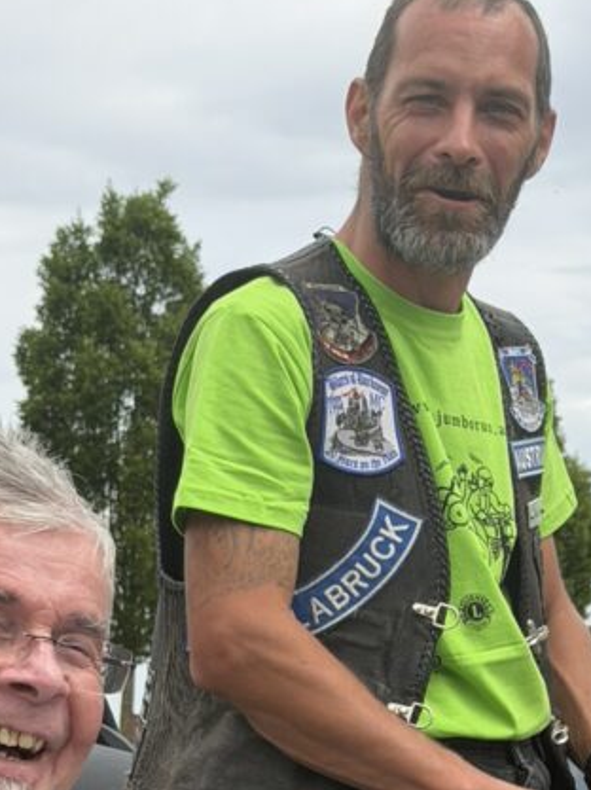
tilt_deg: +0.6
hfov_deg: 12.5
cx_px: 445
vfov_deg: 16.4
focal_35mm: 118
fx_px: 2690
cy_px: 792
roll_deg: -1.5
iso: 64
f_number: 1.78
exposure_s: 1/3226
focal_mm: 6.76
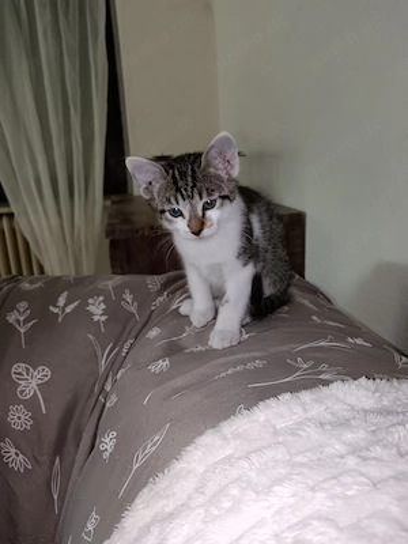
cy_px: 272
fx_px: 424
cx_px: 204
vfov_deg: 65.3
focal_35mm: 27
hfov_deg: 51.4
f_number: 1.9
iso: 734
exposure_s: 1/25
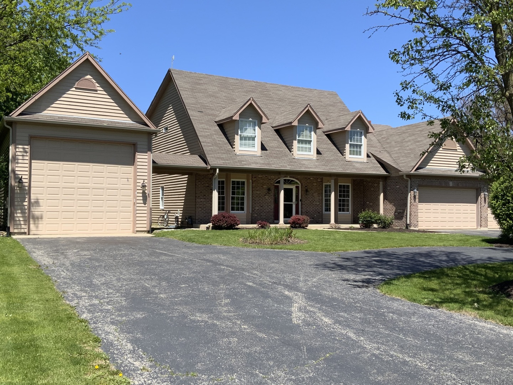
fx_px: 430
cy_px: 192
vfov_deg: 48.2
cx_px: 256
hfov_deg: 61.7
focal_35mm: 29
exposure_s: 1/1675
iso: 16
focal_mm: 3
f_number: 1.8
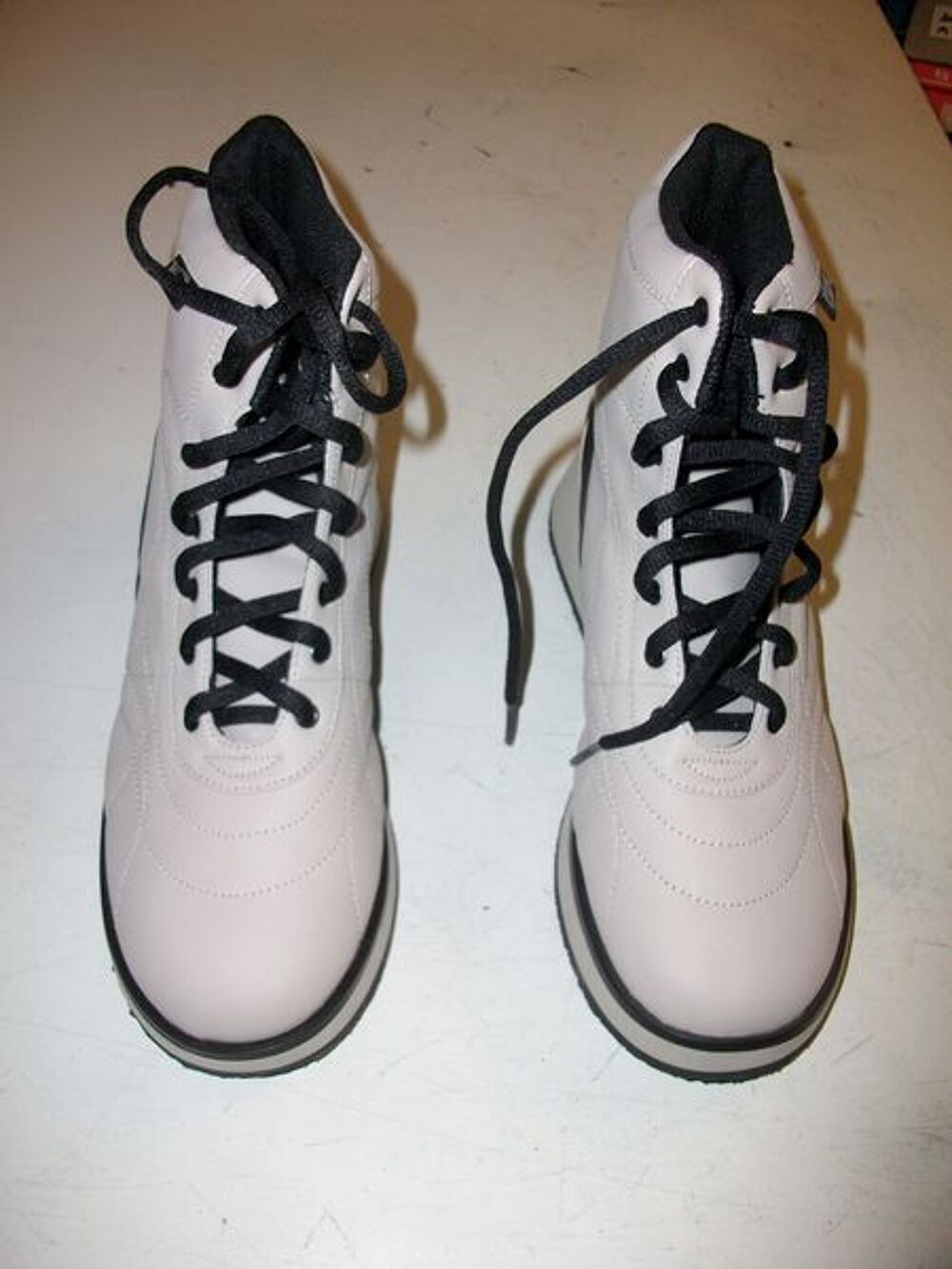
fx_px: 1173
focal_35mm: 32
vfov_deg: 56.8
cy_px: 634
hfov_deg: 44.2
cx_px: 476
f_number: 2.9
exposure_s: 1/40
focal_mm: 5.7
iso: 125
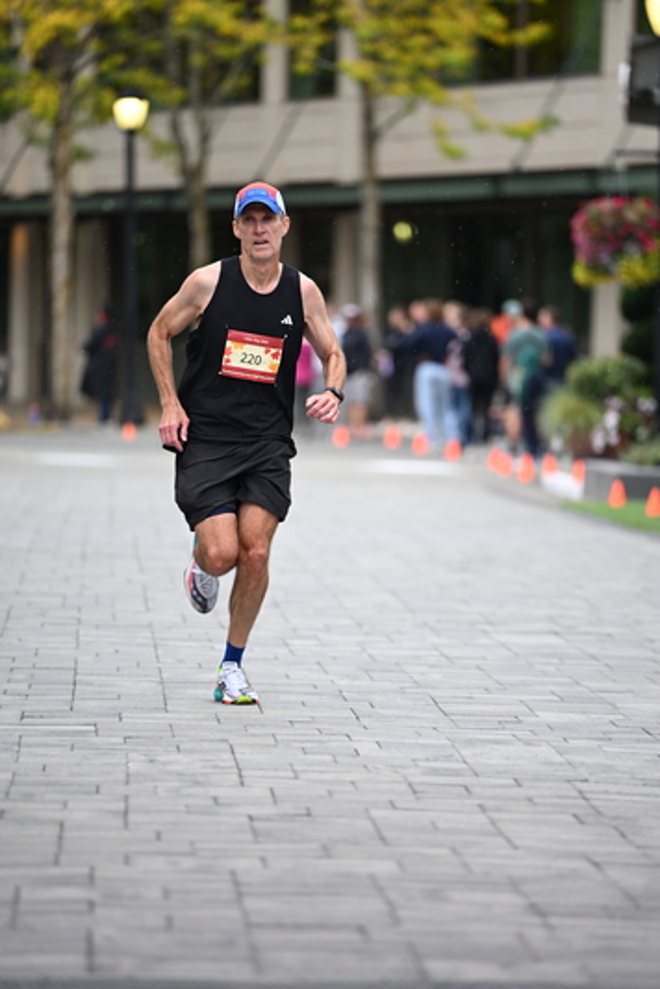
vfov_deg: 10.0
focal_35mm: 206
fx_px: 5665
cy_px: 494
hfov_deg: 6.7
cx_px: 336
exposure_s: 1/1600
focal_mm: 200
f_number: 2.8
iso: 1250
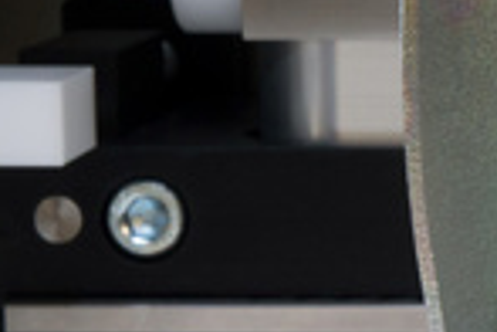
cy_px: 346
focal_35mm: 376
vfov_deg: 3.7
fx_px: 5190
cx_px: 930
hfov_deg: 5.4
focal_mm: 65
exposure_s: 1/6
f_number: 22
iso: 800
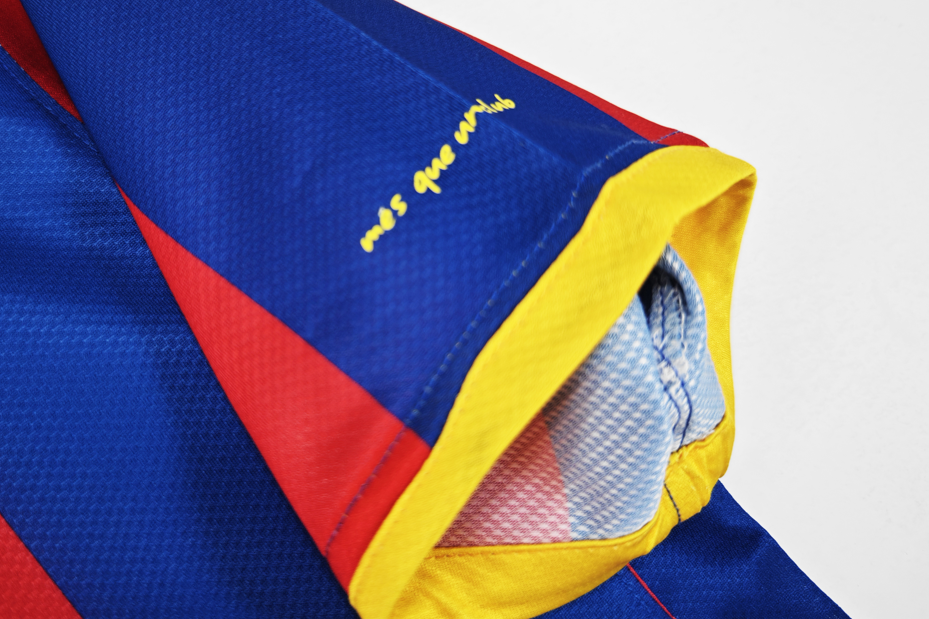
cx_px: 345
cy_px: 250
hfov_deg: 56.5
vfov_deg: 39.8
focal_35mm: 33
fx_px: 851
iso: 119
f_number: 1.75
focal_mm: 8.67
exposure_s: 1/120
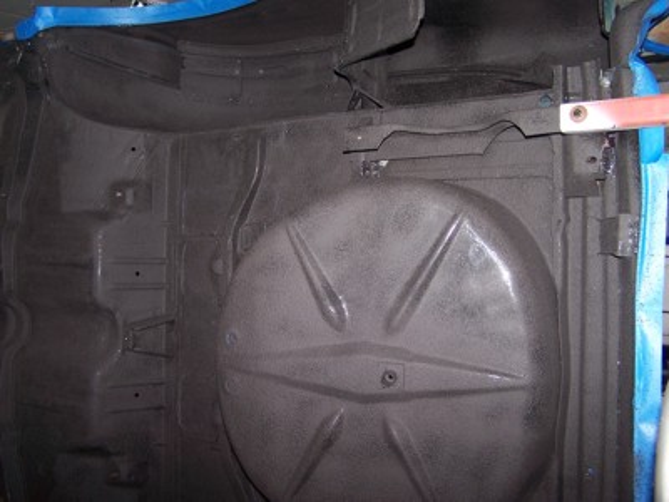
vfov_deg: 37.7
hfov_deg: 49.0
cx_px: 334
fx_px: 734
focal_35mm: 38
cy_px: 251
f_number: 2.8
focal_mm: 6.3
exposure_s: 1/60
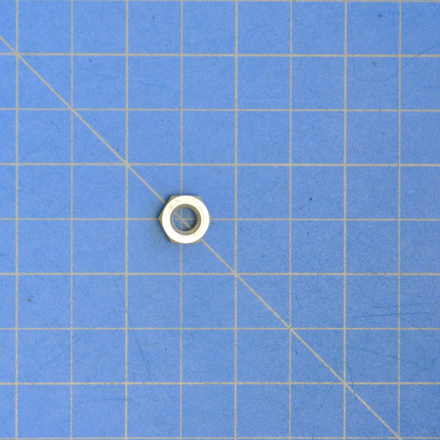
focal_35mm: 383
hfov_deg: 4.6
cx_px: 183
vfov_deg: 4.6
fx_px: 5508
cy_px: 220
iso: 6400
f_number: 8
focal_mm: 200
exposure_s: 1/10
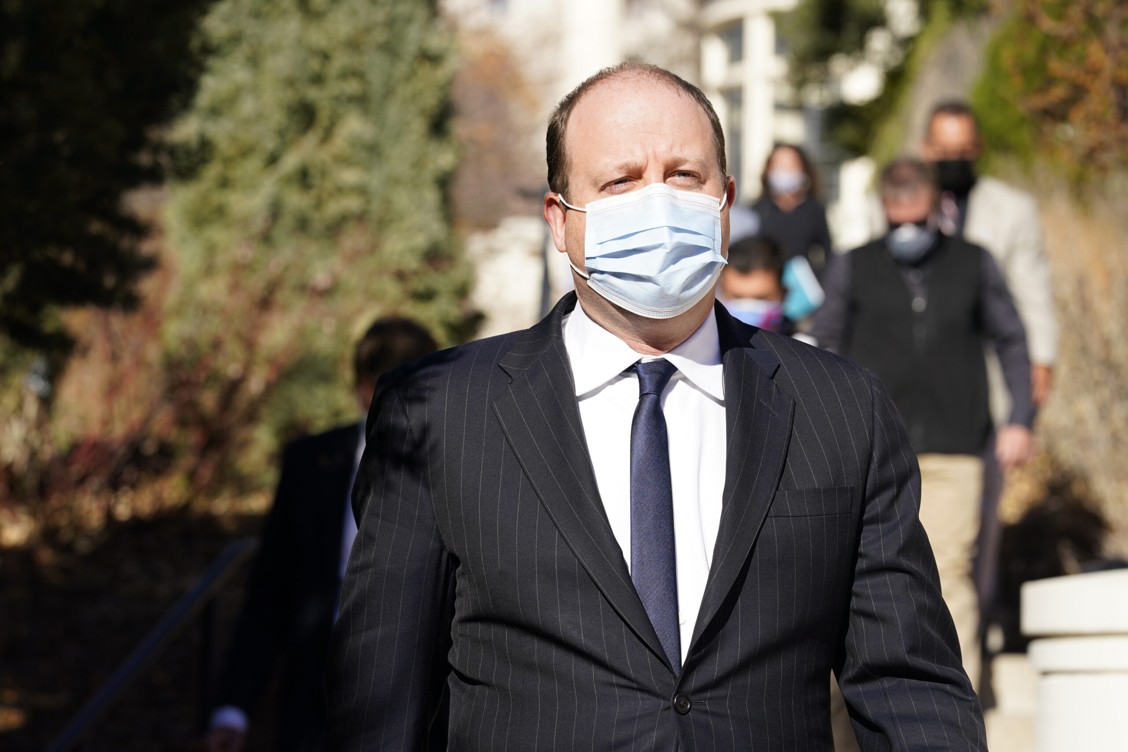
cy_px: 376
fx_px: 4230
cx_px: 564
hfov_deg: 15.2
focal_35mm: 135
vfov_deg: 10.2
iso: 200
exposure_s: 1/800
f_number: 6.3
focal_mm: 135
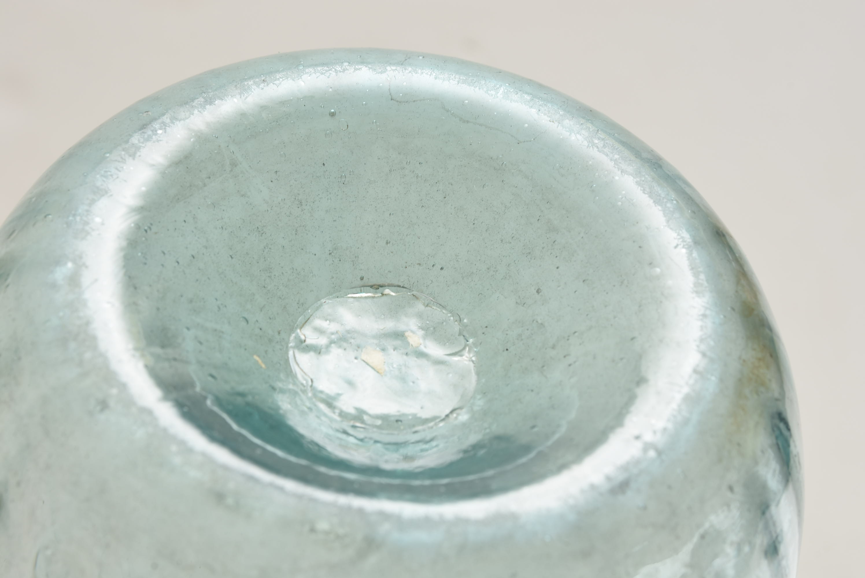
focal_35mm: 82
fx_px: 1984
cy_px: 289
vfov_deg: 16.6
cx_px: 432
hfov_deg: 24.6
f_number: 13
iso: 100
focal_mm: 55
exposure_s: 1/100
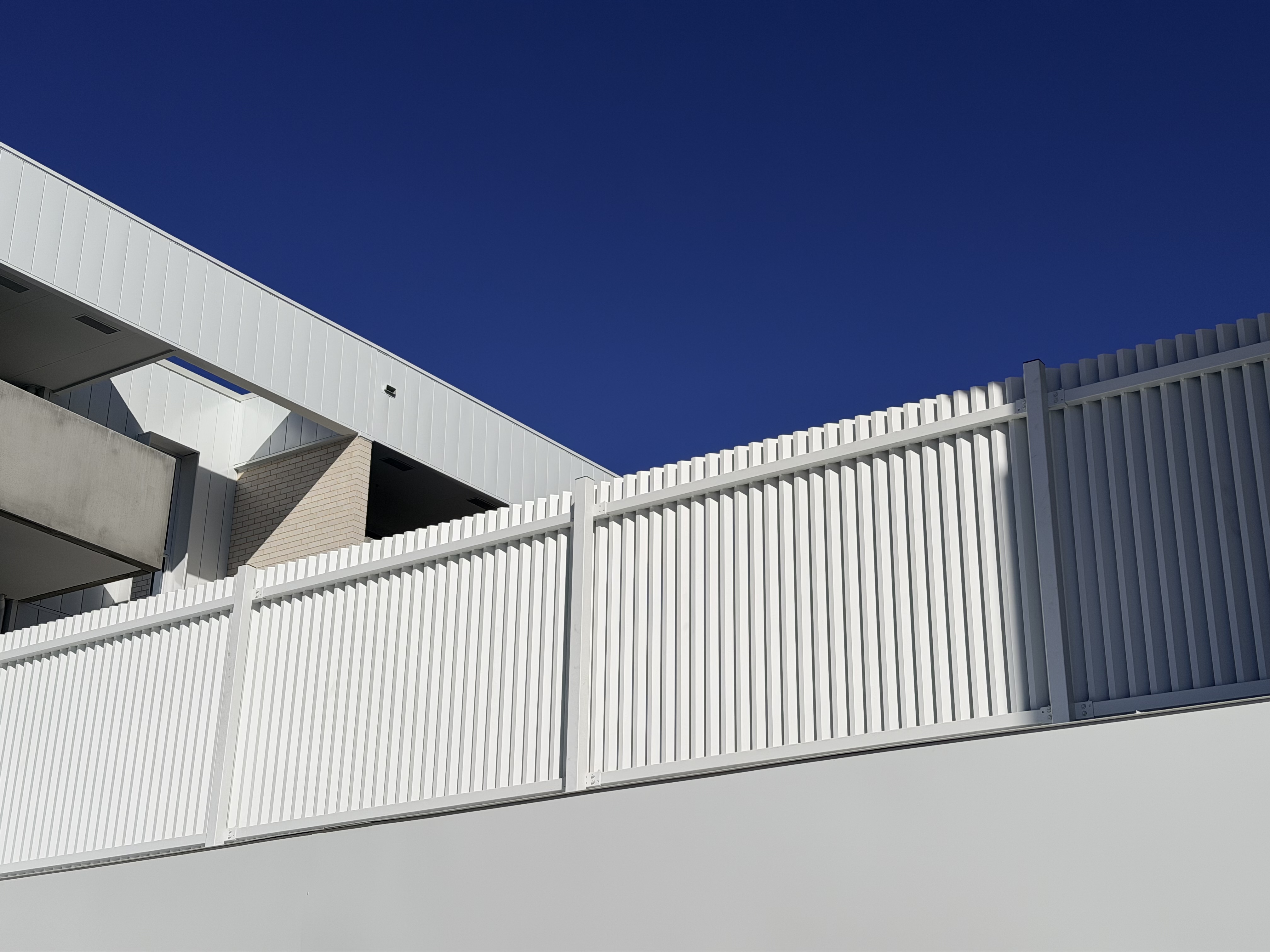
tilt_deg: +22.2
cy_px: 476
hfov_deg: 39.7
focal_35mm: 48
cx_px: 635
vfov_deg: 30.3
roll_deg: -0.5
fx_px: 1761
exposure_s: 1/27778
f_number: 1.78
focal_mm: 6.76
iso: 80
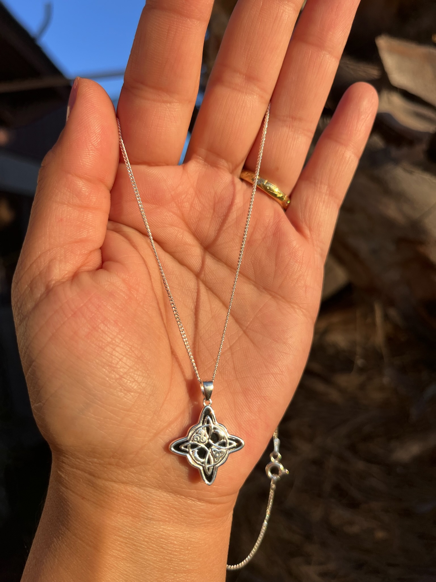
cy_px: 291
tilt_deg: -2.6
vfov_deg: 67.3
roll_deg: +3.3
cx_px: 218
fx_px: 437
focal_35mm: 26
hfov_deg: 53.1
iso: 50
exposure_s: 1/1802
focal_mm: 5.1
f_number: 1.6
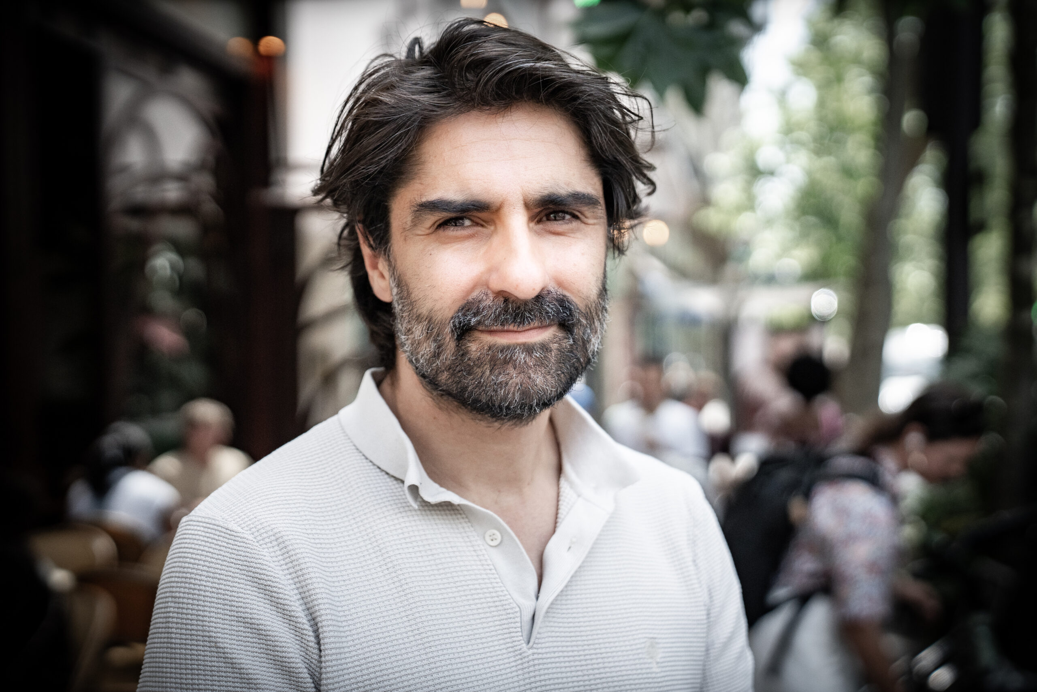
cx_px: 518
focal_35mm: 54
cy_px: 346
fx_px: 1555
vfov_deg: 25.1
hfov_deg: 36.9
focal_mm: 54
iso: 1600
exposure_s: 1/8000
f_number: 2.8
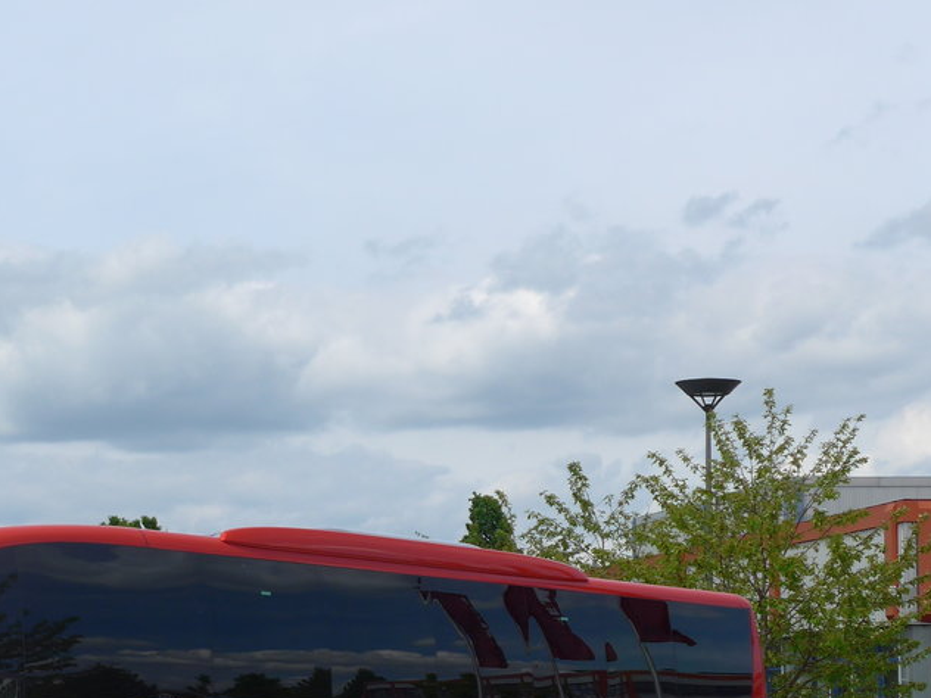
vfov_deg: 13.1
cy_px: 591
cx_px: 53
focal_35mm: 112
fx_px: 3012
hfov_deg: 17.3
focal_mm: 12
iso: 80
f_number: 3.5
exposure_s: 1/1300
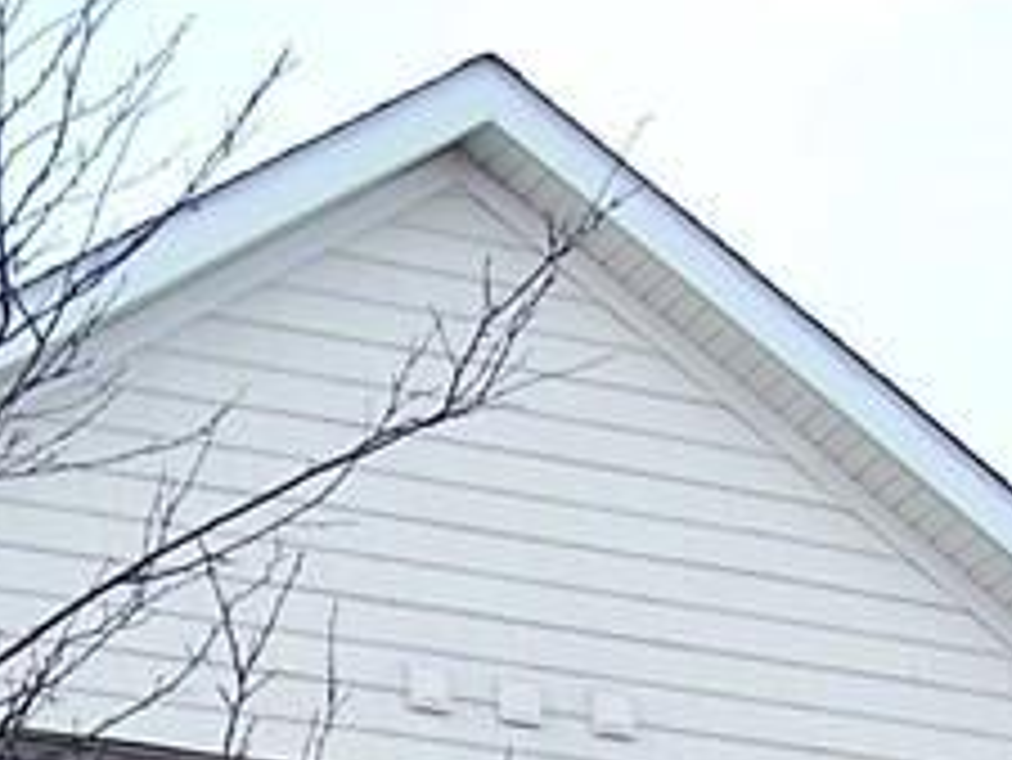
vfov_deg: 8.0
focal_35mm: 173
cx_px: 180
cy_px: 1704
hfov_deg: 11.4
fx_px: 5060
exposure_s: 1/60
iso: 80
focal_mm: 6.3
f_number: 2.8
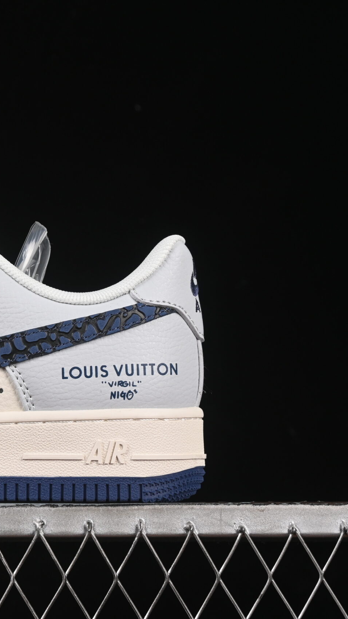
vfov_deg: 18.2
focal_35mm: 118
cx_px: -115
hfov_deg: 10.1
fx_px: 1936
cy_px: 310
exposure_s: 1/80
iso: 160
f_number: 8
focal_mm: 50
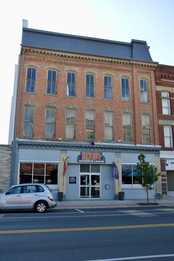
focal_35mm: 32
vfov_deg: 59.5
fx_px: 229
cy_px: 130
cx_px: 87
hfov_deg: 41.7
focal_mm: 21
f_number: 6.3
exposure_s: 1/160
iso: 100
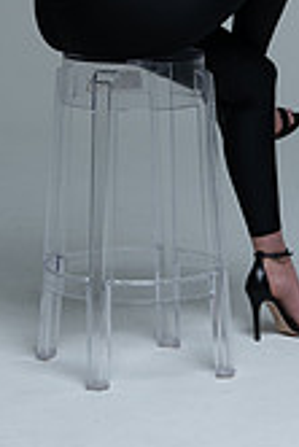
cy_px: -27
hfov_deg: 7.2
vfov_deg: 10.7
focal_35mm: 190
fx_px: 2362
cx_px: 81
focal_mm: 70
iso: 320
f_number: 9
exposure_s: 1/160
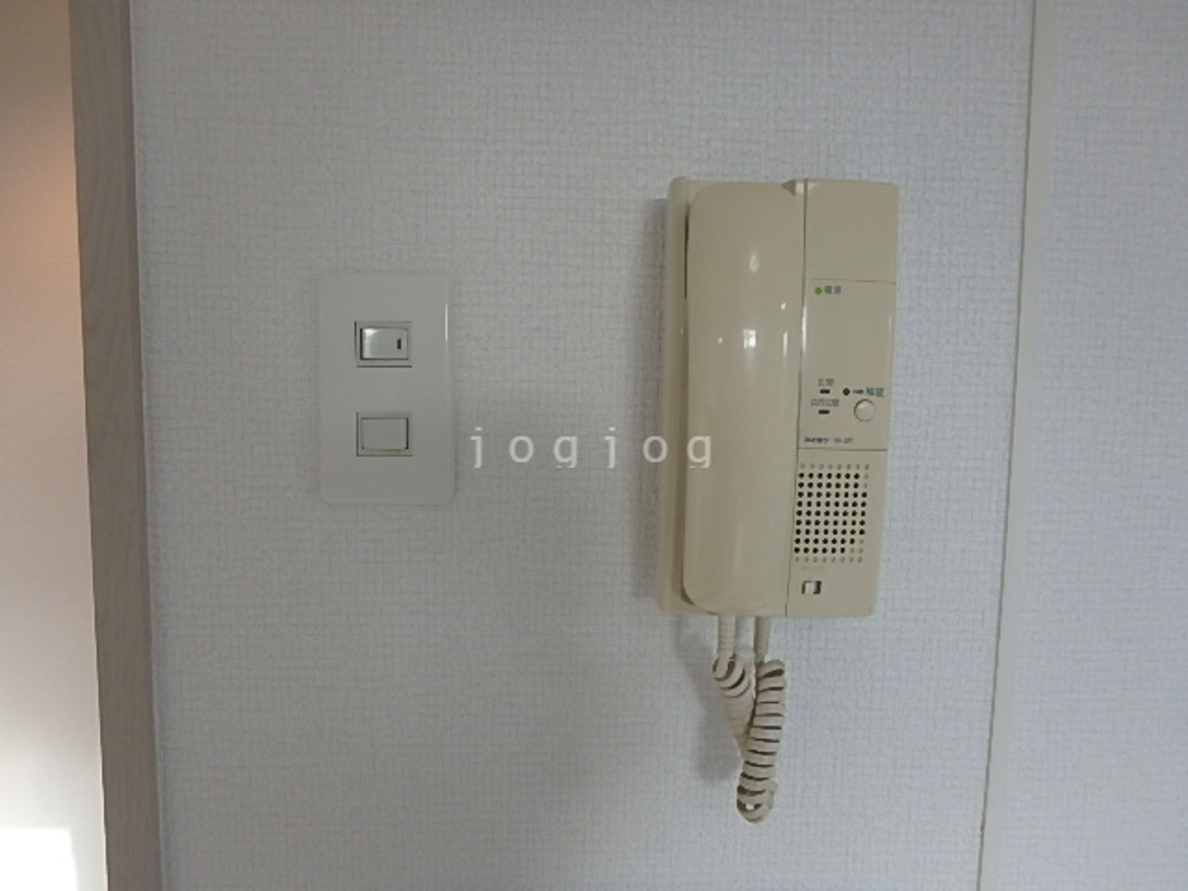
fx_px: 721
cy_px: 446
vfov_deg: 63.4
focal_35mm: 21
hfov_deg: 79.0
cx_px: 594
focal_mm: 3.7
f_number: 3.5
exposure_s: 1/60
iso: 200
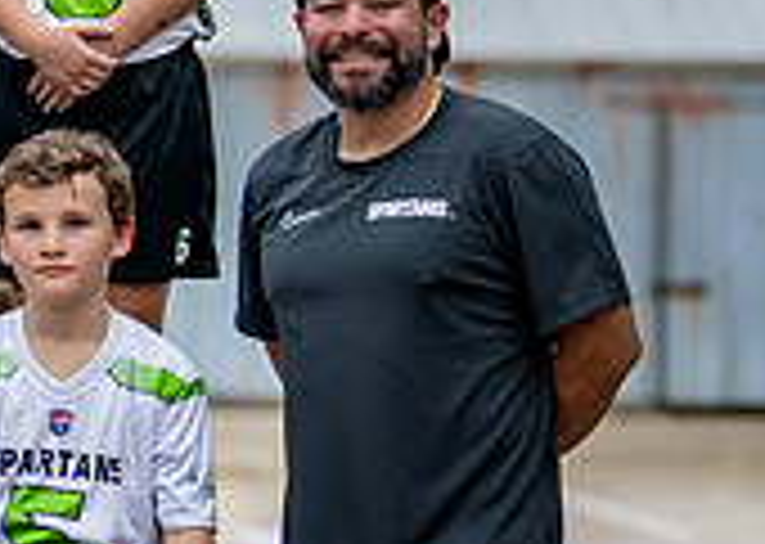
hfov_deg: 9.4
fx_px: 4535
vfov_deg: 6.9
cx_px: -305
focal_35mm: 209
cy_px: 306
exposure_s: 1/500
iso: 320
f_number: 1.2
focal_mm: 50
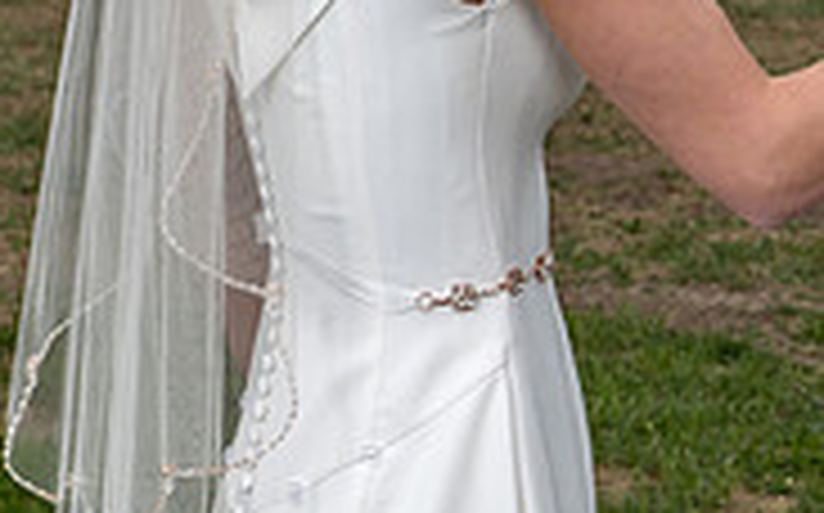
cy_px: -178
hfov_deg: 17.2
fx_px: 2535
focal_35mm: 113
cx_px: 1099
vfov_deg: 11.2
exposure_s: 1/125
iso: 100
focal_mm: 35
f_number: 6.3
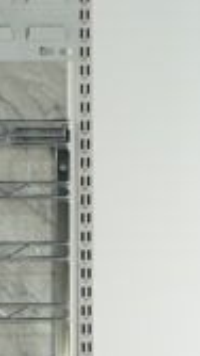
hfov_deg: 6.3
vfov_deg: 11.4
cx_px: -253
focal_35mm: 186
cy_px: 407
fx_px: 1753
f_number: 4
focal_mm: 12.2
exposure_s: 1/30
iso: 200
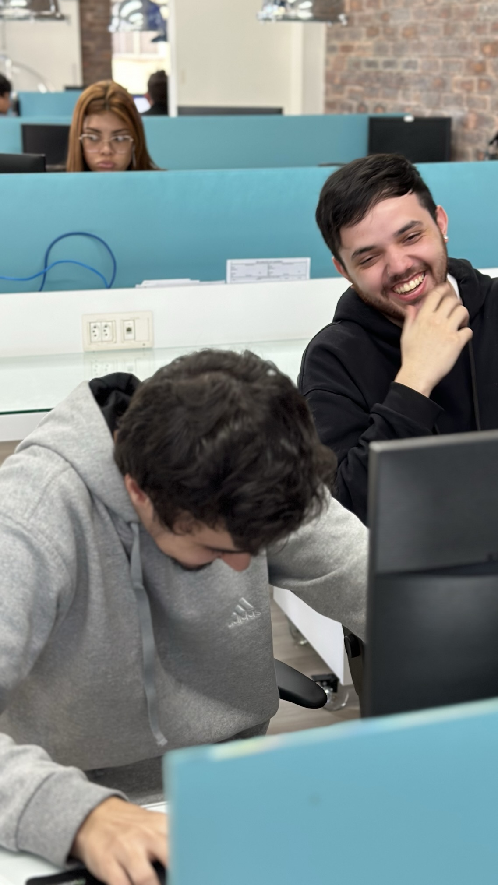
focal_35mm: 53
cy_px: 439
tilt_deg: -18.7
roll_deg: -1.5
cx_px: 280
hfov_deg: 22.6
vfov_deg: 39.2
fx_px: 1244
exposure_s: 1/40
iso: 250
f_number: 1.78
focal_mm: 6.86
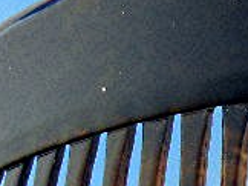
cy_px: 214
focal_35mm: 178
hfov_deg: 10.7
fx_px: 1273
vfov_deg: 8.2
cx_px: 377
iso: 400
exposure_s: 1/20.4
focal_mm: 8.1
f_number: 3.8
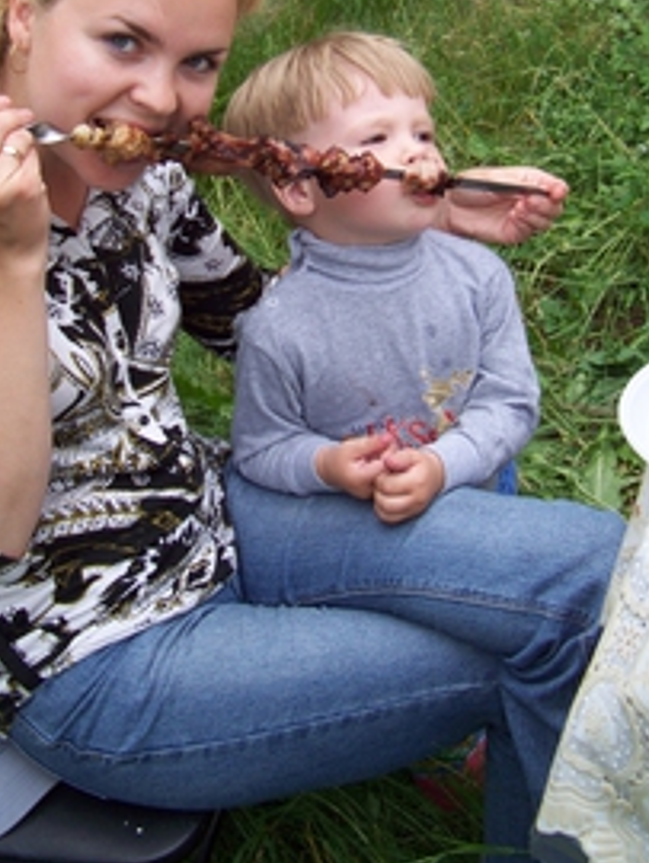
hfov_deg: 24.4
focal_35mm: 60
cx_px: 307
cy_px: 214
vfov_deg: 31.6
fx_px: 1498
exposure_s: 1/320
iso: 67
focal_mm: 5.85
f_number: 2.8
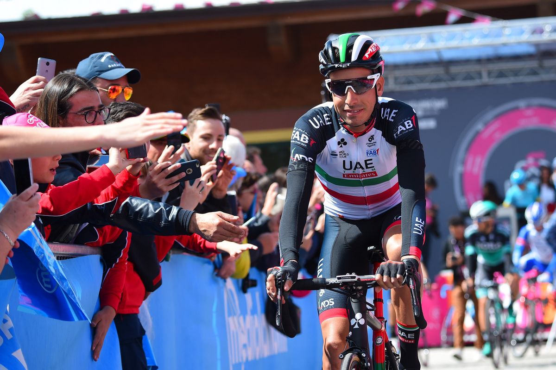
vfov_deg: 9.8
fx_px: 2161
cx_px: 278
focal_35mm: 140
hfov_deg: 14.7
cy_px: 185
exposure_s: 1/1000
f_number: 5.6
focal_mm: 140
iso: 400
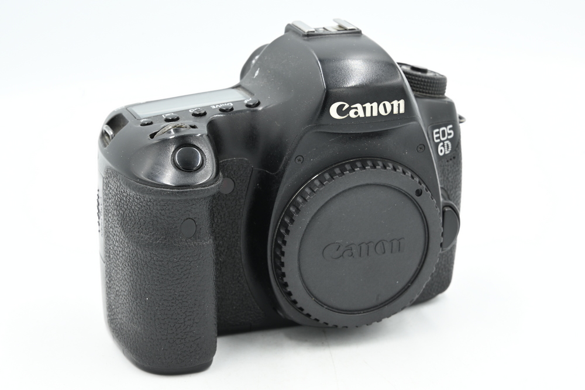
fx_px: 1186
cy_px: 195
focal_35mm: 73
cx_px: 292
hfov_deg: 27.7
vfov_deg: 18.7
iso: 200
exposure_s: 1/15
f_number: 14
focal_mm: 73
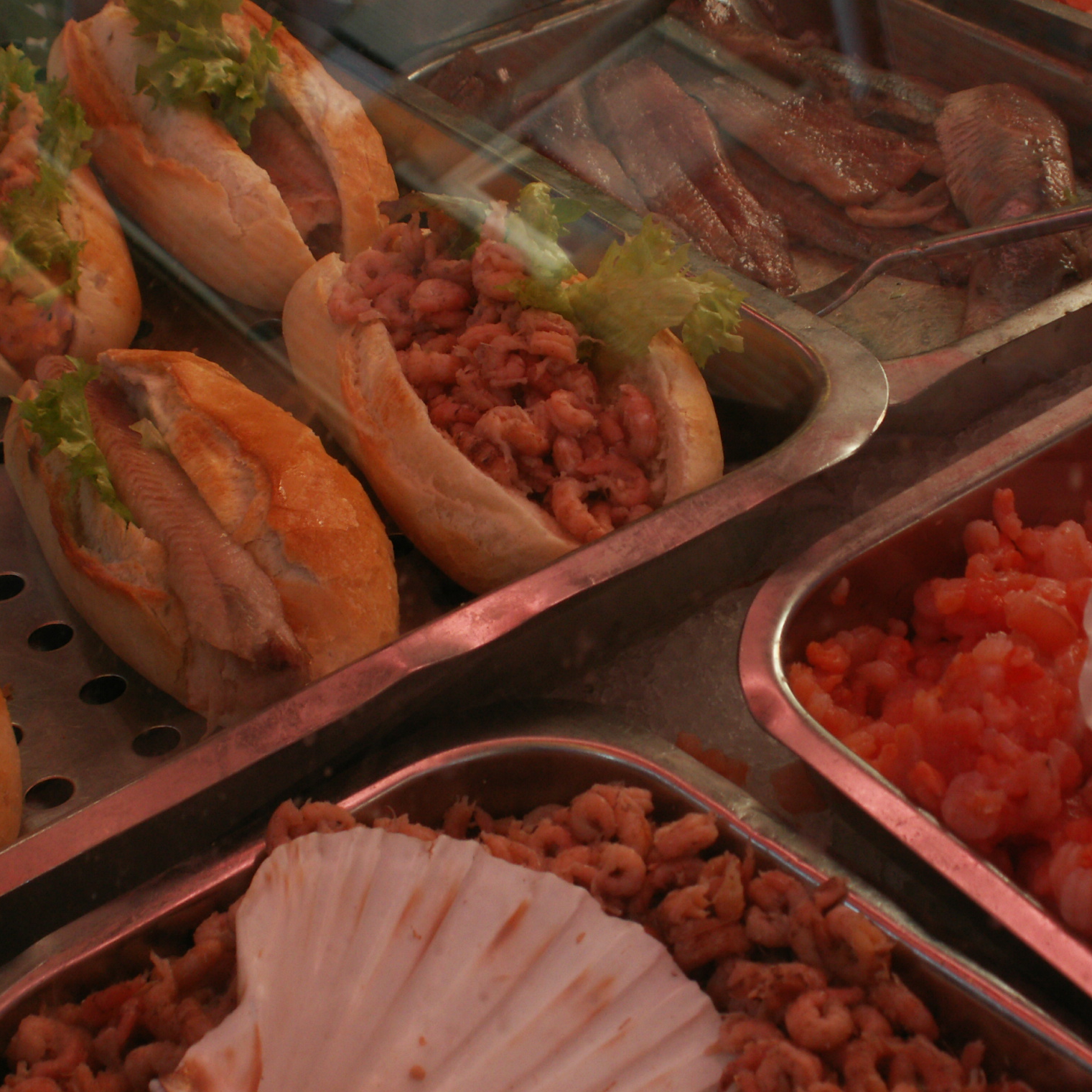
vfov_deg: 23.1
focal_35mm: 75
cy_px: 549
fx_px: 2677
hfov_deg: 23.1
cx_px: 593
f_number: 4.5
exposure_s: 1/60
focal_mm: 10.58
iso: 50
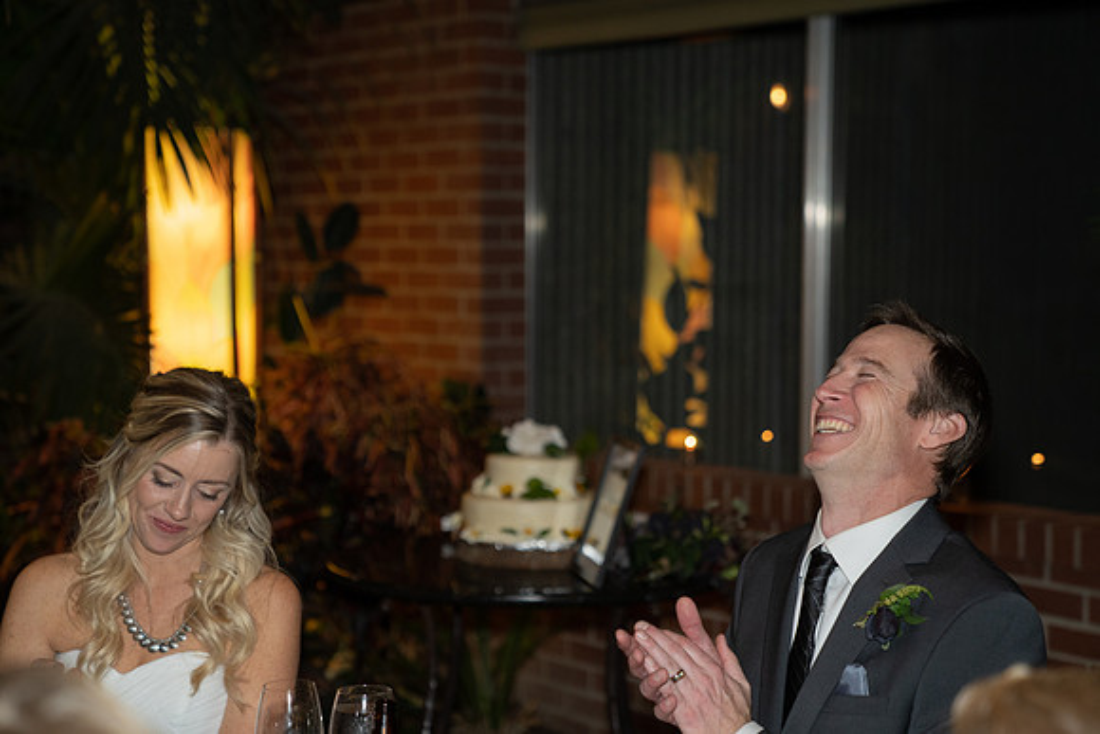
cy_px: 367
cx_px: 550
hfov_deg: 28.8
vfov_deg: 19.5
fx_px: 2139
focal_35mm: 70
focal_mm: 70
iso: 2000
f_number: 2.8
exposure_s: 1/125
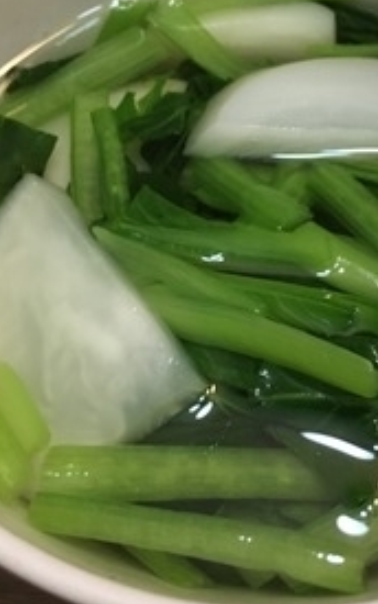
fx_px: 857
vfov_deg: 38.7
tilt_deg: -56.1
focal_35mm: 52
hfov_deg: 24.6
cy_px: 236
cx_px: 280
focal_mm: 4.15
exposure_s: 1/17
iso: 200
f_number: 2.2
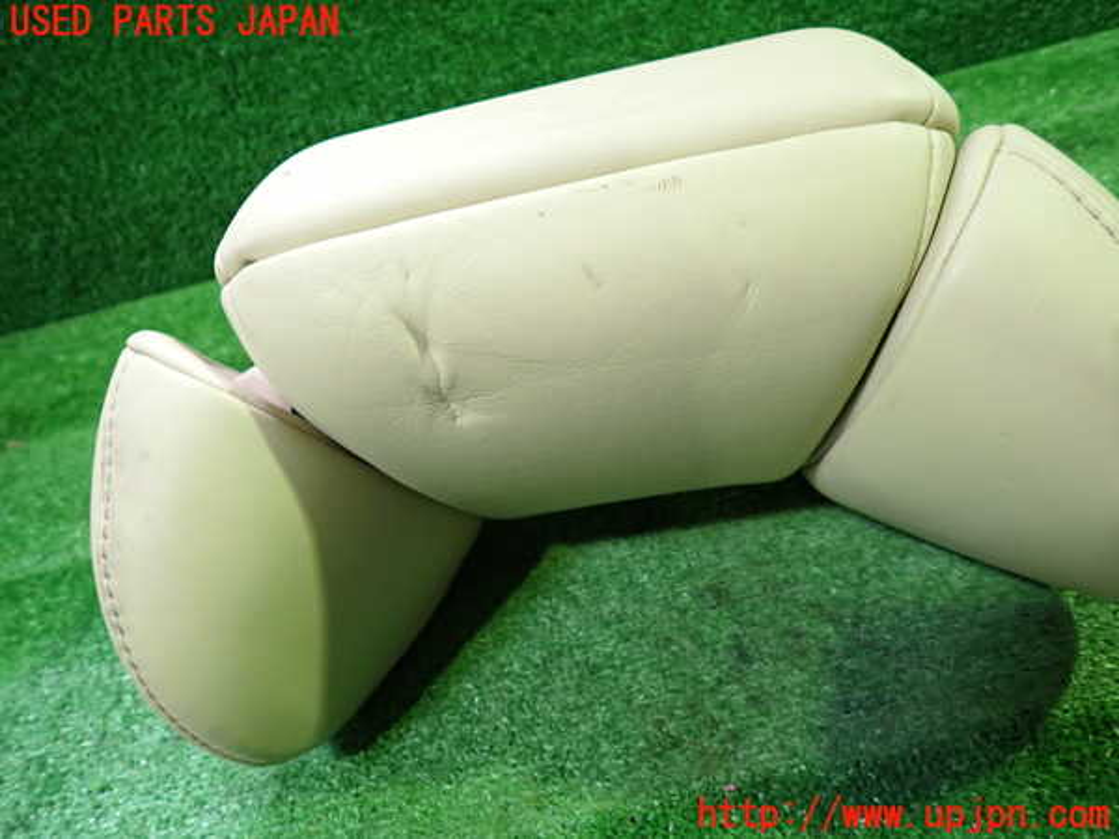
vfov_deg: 54.9
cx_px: 560
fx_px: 808
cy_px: 420
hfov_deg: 69.4
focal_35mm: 25
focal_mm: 4.5
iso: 320
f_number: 2
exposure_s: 1/30
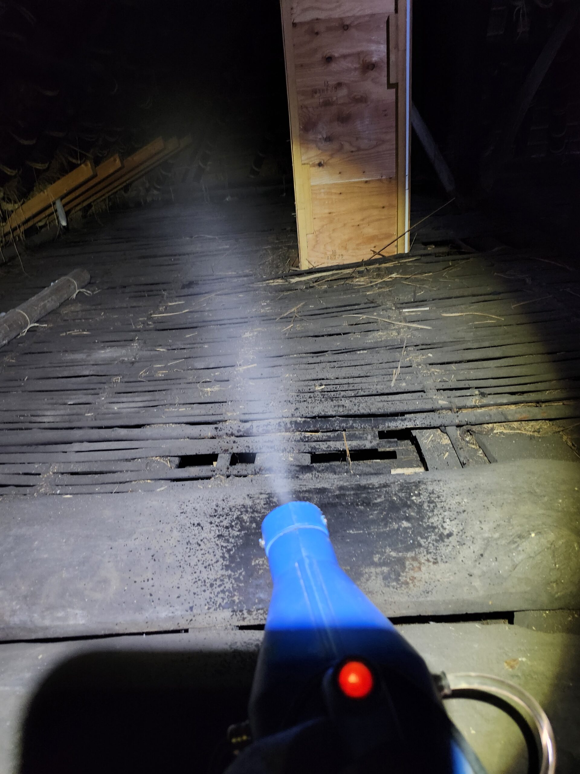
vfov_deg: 73.9
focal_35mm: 23
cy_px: 387
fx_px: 514
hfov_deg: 58.9
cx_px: 290
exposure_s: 1/25
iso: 800
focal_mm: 5.54
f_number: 1.8
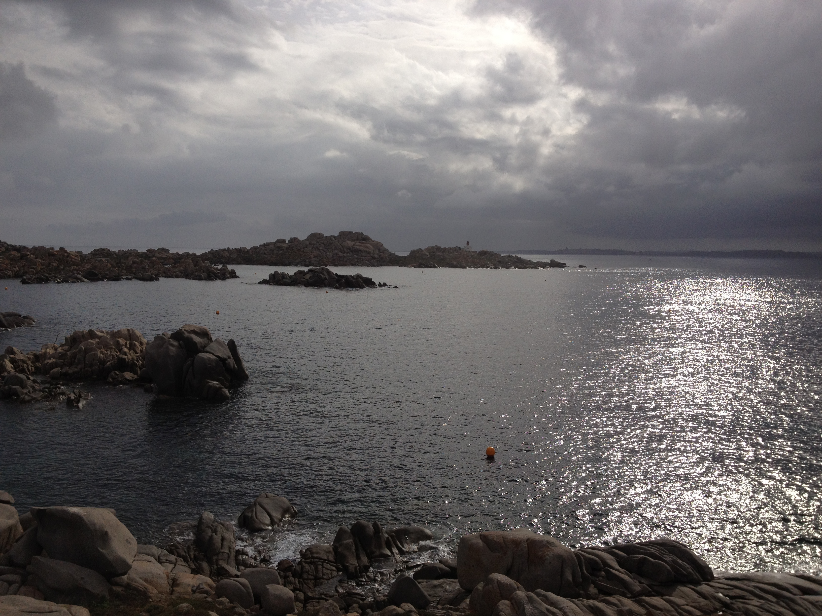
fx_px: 831
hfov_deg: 52.6
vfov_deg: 40.7
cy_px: 308
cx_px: 411
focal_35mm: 35
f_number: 2.4
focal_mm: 4.28
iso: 64
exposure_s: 1/4608
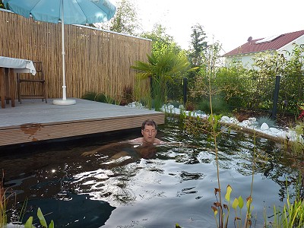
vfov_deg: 54.9
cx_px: 152
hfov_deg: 69.4
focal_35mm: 25
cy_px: 114
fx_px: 220
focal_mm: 4.1
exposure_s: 1/250
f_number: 4
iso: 160
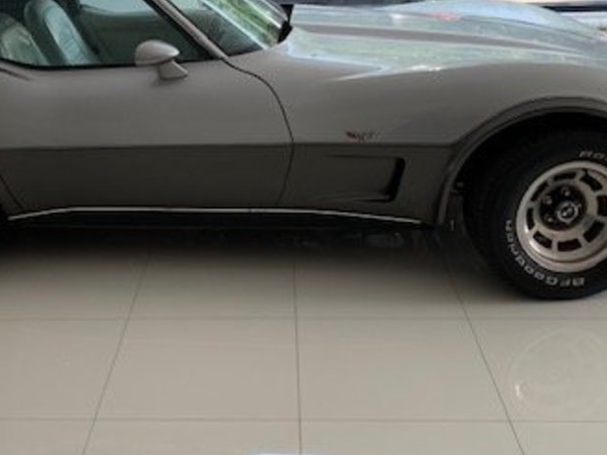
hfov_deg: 37.3
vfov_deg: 28.2
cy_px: 114
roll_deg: +1.4
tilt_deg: -15.8
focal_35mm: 51
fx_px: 894
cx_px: 234
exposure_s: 1/121
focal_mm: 4.25
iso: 32
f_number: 1.8
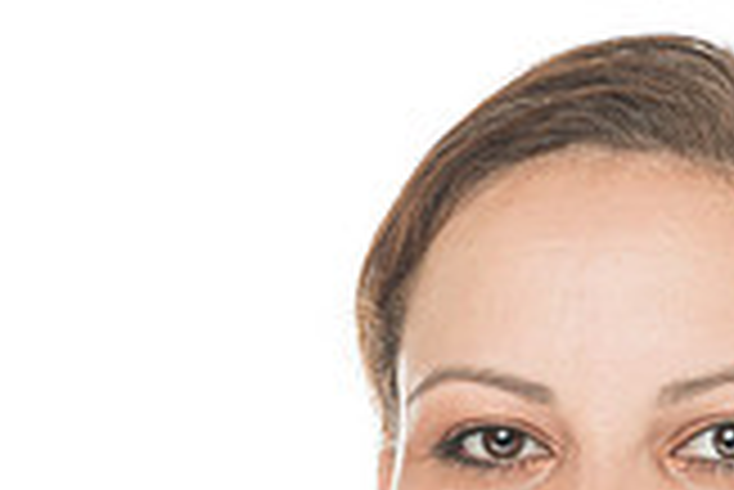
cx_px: 648
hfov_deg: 8.7
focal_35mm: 235
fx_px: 4796
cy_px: 868
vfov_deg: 5.8
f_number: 9
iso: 100
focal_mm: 85
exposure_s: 1/125
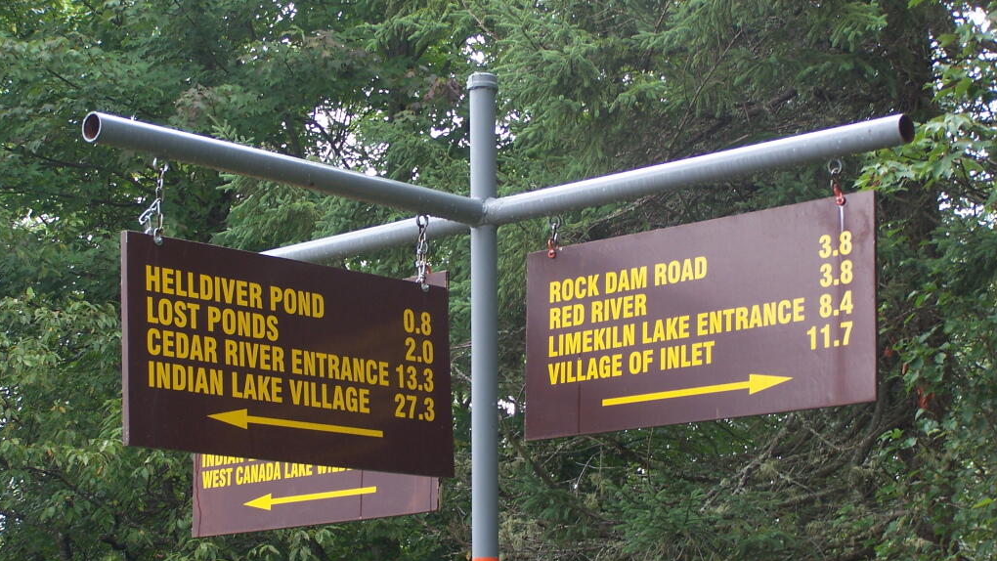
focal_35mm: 82
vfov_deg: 14.7
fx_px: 2168
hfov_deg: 25.9
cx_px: 498
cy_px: 289
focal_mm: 12.4
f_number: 3.2
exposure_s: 1/80
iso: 80
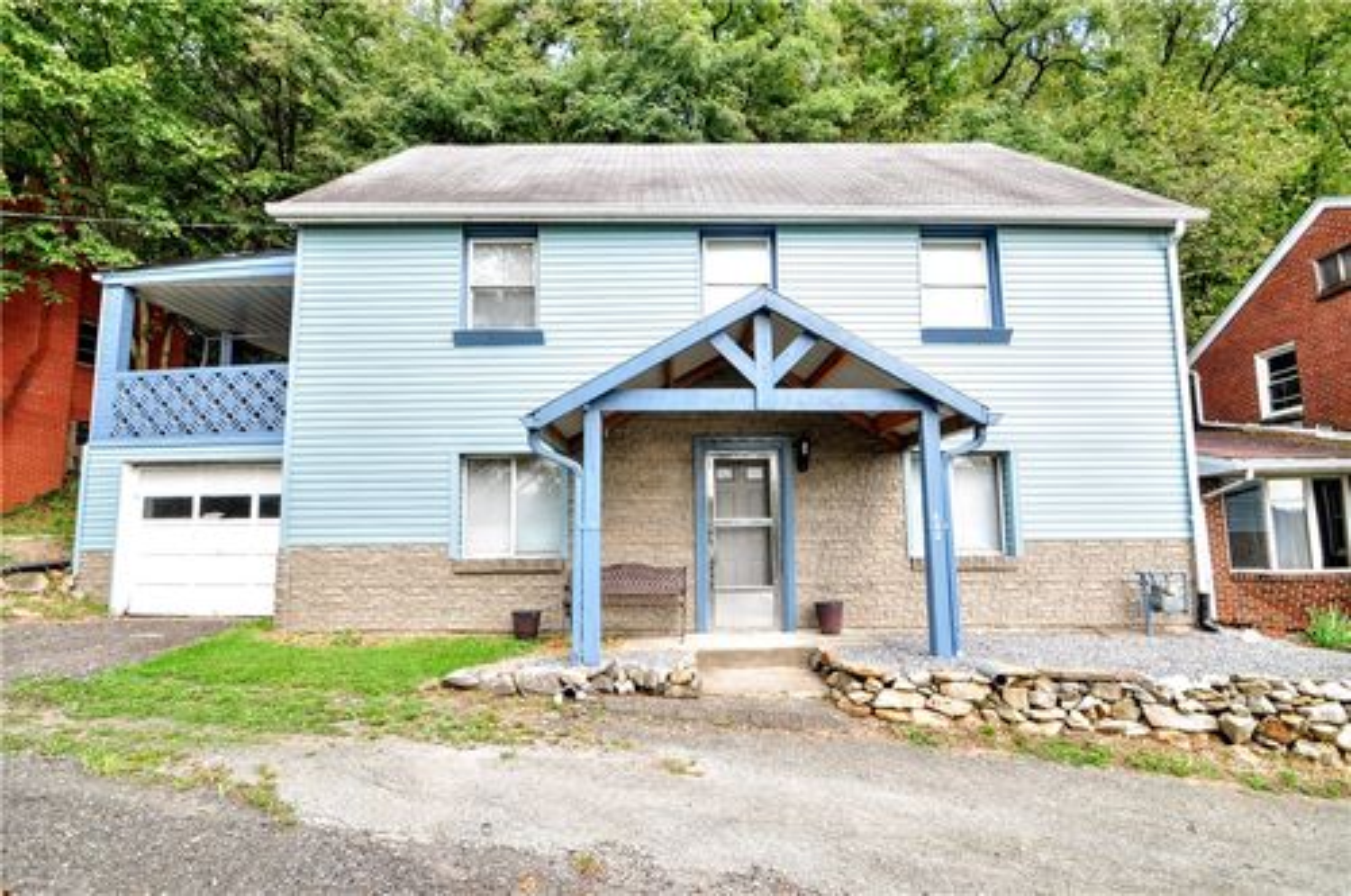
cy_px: 448
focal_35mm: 16
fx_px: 618
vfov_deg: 71.9
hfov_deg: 95.1
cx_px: 676
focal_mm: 11
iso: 200
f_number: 5.6
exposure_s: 1/125
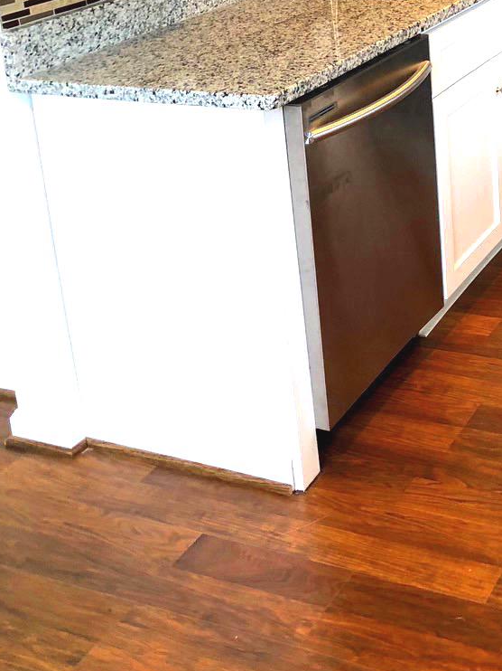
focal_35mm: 58
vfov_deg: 31.7
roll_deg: +3.0
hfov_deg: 24.2
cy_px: 70
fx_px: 1122
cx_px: 491
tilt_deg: -14.3
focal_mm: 4
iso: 32
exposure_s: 1/30
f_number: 1.8
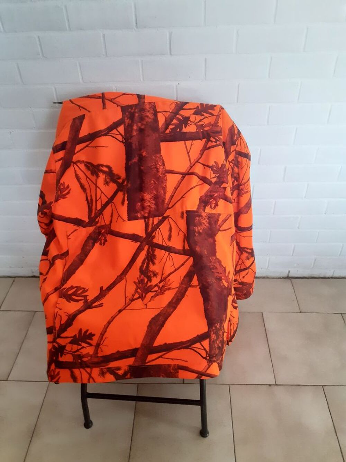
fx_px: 360
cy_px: 231
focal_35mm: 27
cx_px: 173
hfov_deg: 51.4
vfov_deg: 65.3
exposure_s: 1/50
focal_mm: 3.6
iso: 250
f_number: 1.9
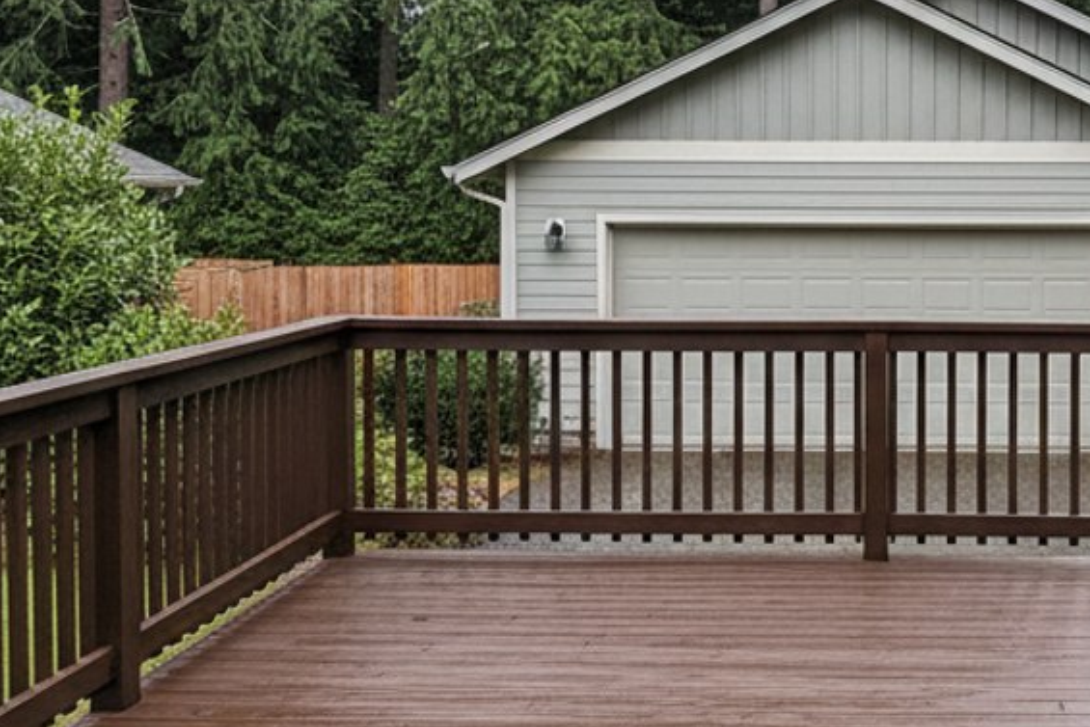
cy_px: 208
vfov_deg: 25.3
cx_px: 876
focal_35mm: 53
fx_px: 1605
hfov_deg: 36.2
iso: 1200
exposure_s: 1/252
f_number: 1.68
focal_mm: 6.8
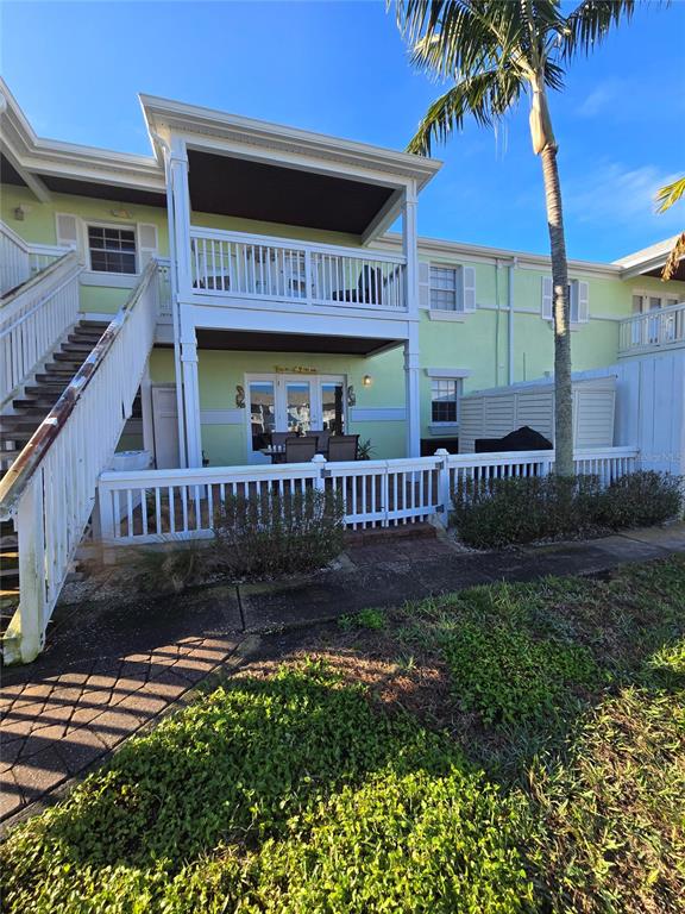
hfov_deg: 89.9
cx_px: 342
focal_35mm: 13
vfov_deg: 106.2
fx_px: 343
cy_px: 457
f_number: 2.2
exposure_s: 1/633
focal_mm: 2.2
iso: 50
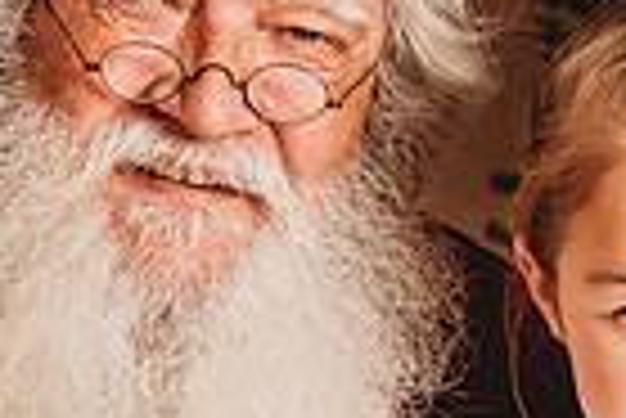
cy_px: 470
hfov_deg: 9.9
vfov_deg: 6.6
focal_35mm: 208
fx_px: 3621
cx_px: 405
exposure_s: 1/160
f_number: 4
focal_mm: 50
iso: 100
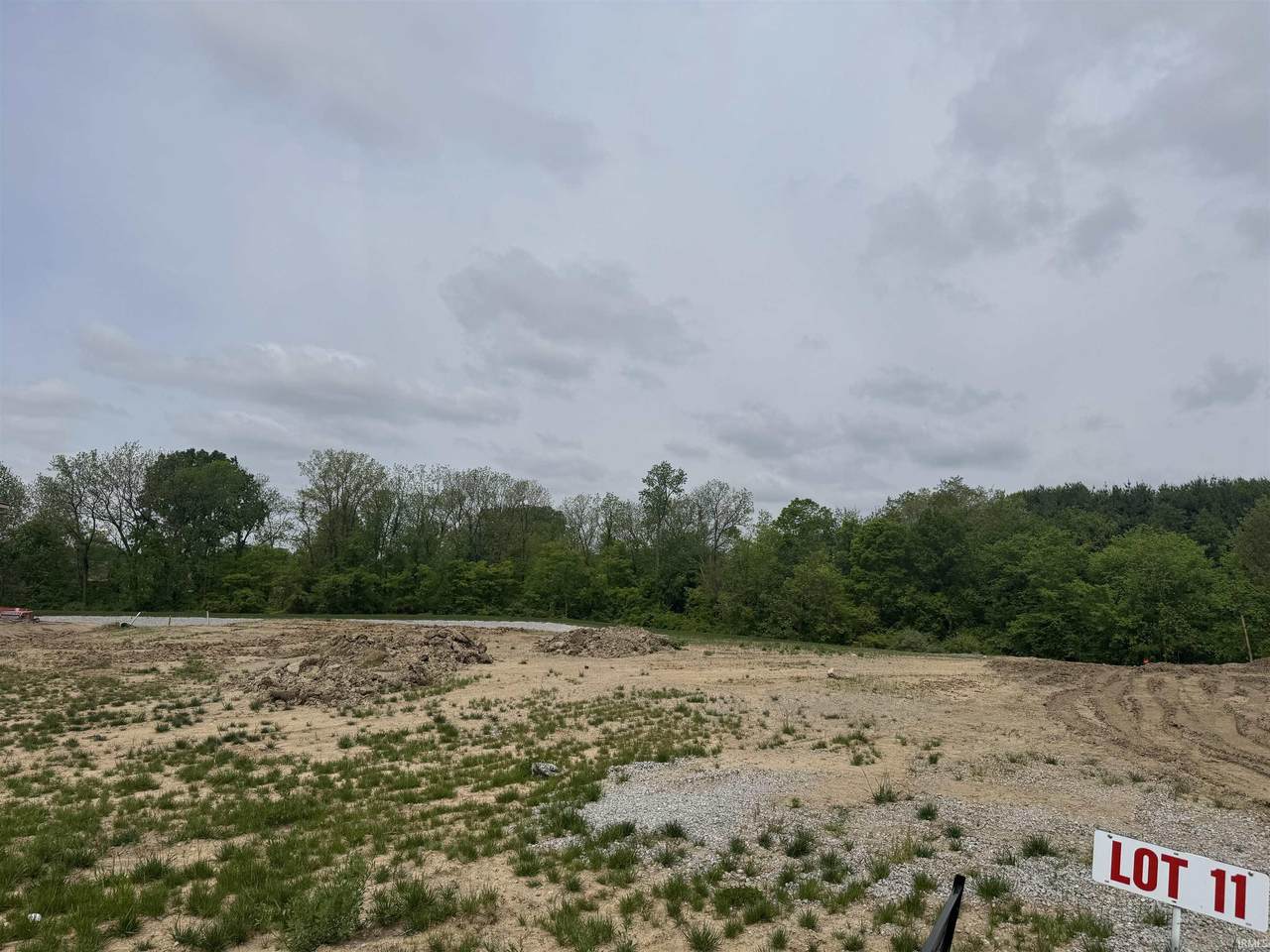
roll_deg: -1.6
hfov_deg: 71.6
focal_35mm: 24
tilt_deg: +6.4
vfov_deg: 56.8
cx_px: 635
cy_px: 476
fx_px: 881
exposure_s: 1/12346
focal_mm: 6.76
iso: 80
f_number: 1.78
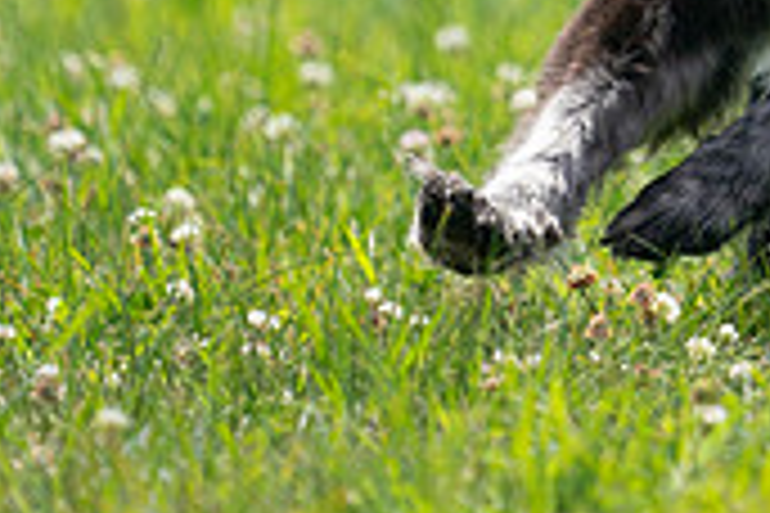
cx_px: 1256
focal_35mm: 1618
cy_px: -209
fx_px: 34605
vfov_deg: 0.8
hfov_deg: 1.3
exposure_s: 1/4000
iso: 1250
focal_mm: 478
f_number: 6.3
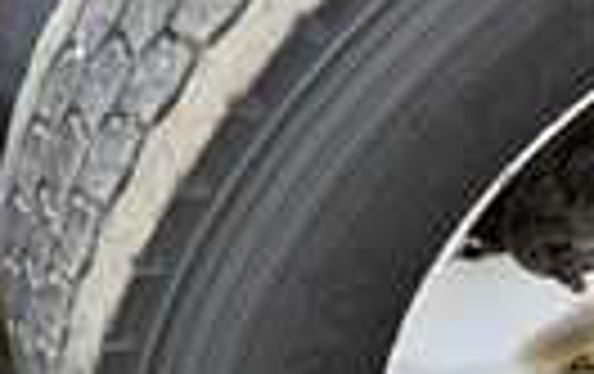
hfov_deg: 26.1
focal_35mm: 77
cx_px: 500
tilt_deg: -42.4
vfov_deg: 16.8
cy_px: 59
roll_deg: +1.8
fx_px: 1249
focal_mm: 6.76
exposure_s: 1/1812
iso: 80
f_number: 1.78
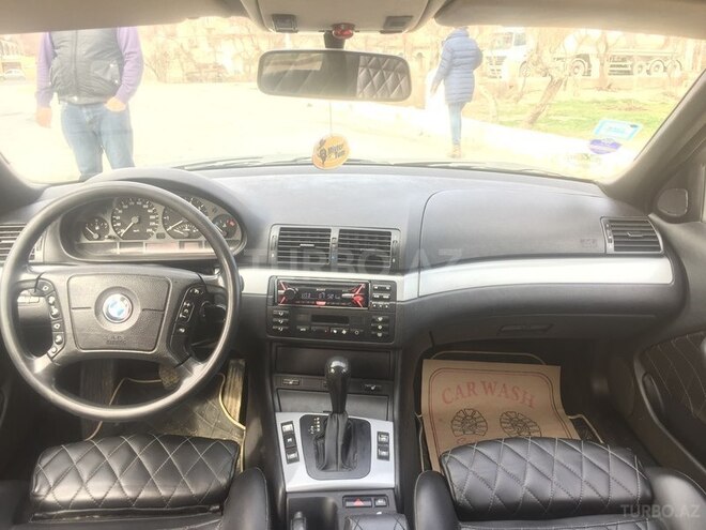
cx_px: 353
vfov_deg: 48.2
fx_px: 591
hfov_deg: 61.7
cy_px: 265
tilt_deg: -17.6
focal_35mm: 29
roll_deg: +0.6
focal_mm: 4.15
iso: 32
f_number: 2.2
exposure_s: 1/50
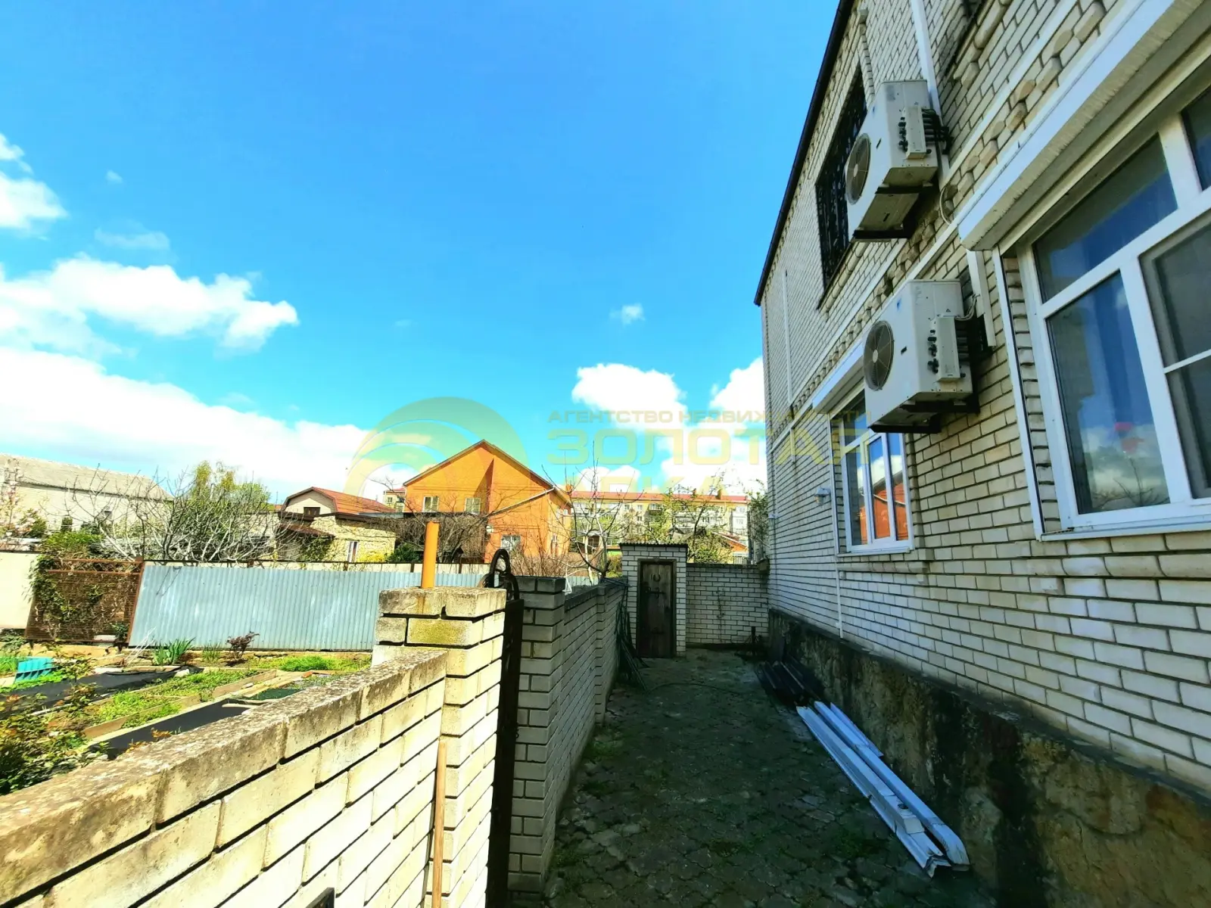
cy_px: 454
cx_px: 606
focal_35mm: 13
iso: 40
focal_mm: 1.74
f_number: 2.2
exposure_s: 1/1429
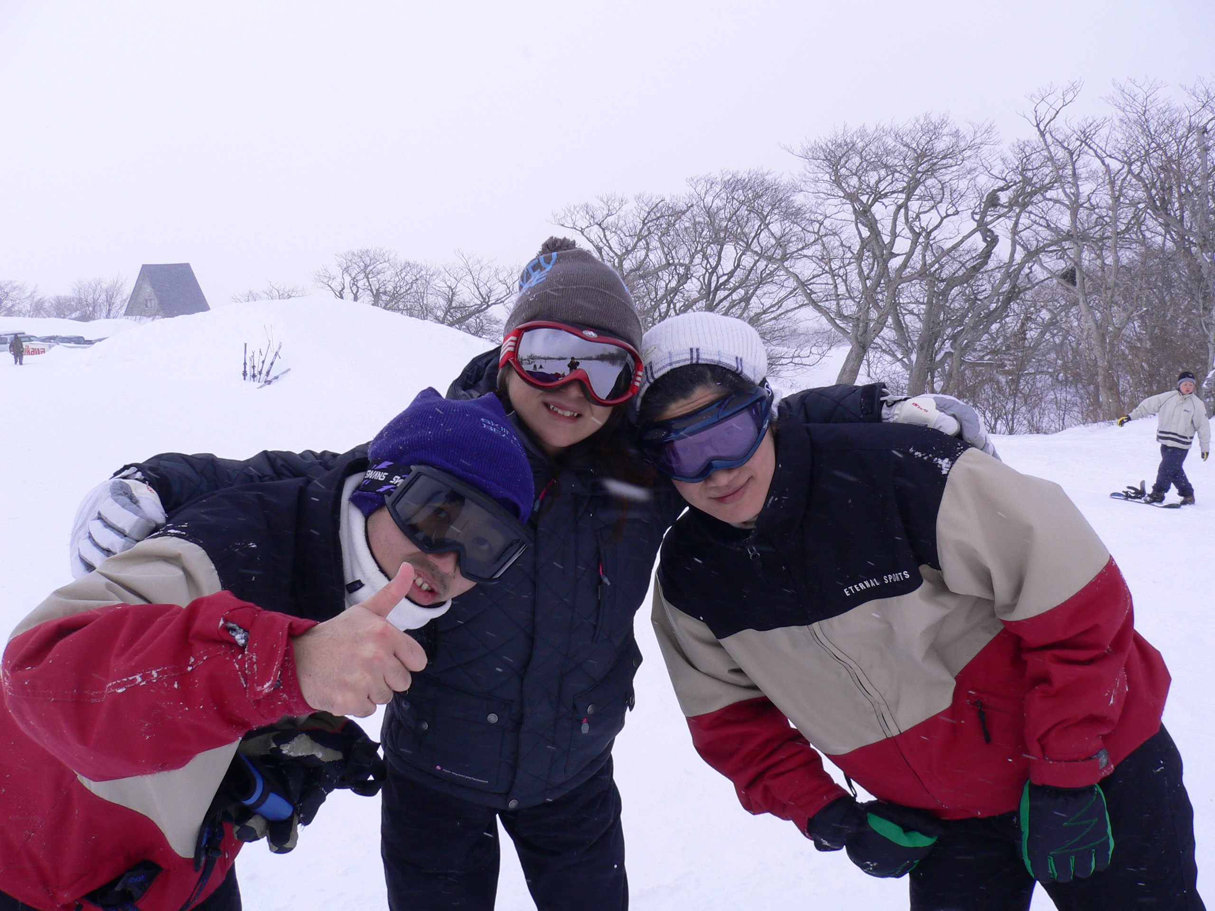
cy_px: 456
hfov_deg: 52.6
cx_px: 608
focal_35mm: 35
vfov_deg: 40.7
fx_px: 1228
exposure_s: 1/320
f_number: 5.6
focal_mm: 5.8
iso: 80
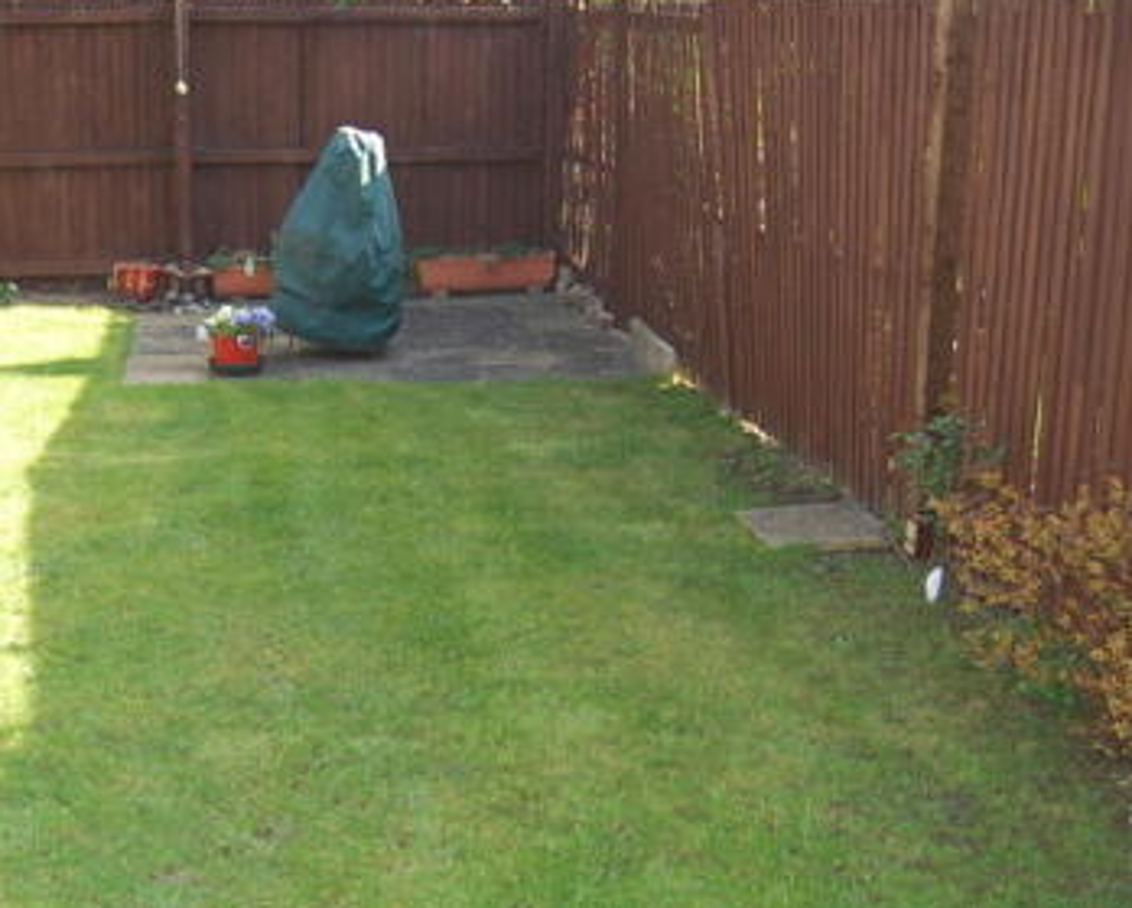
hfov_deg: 34.8
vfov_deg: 28.6
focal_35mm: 53
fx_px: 1777
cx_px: 335
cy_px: 517
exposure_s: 1/400
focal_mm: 20
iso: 400
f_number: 3.8
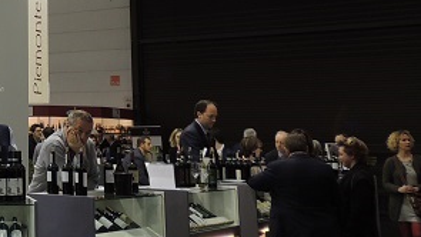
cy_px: -16
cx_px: -97
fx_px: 793
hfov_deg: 26.2
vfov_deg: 16.5
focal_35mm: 71
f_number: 3
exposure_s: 1/40
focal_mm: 4.3
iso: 100
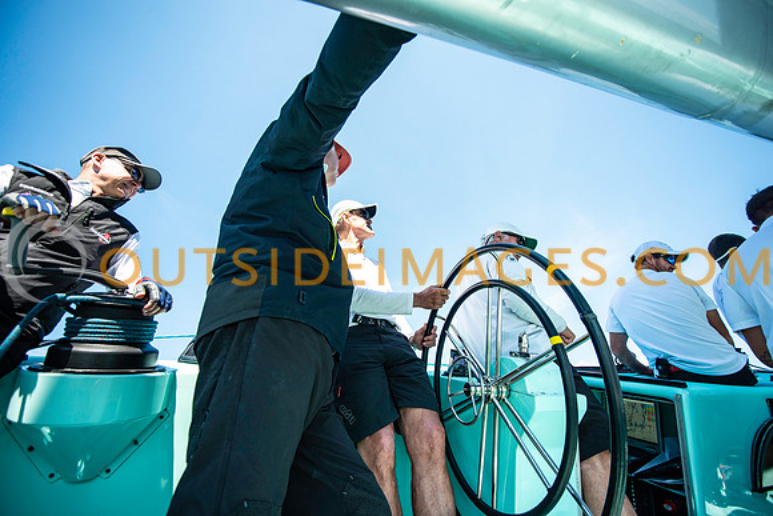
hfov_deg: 100.4
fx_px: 322
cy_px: 258
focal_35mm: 15
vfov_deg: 77.4
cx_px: 386
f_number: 5.6
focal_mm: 15
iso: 250
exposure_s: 1/500
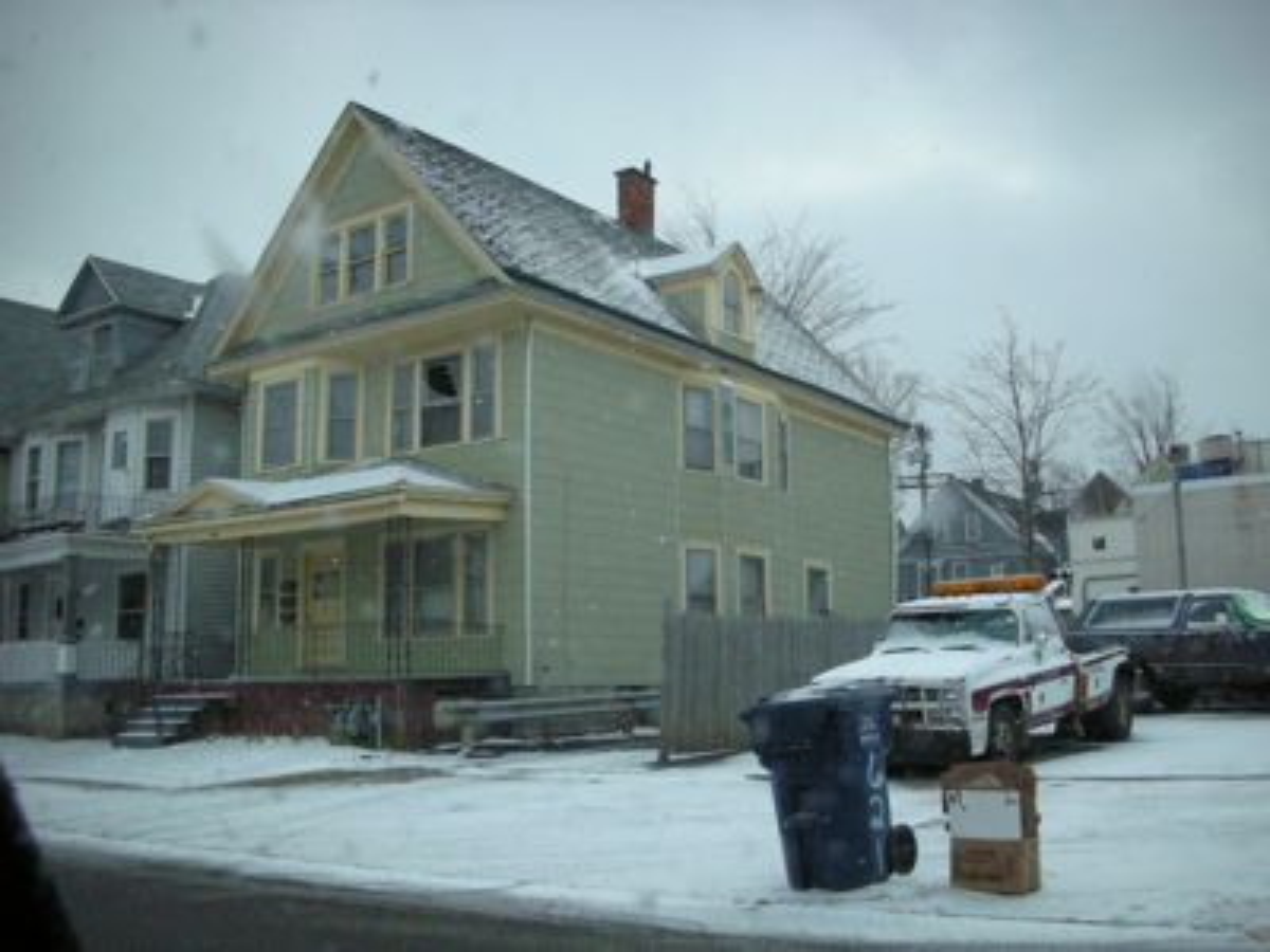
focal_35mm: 35
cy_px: 476
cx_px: 635
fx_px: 1284
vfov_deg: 40.7
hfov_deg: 52.6
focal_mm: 5.8
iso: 400
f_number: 7.9
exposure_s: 1/408
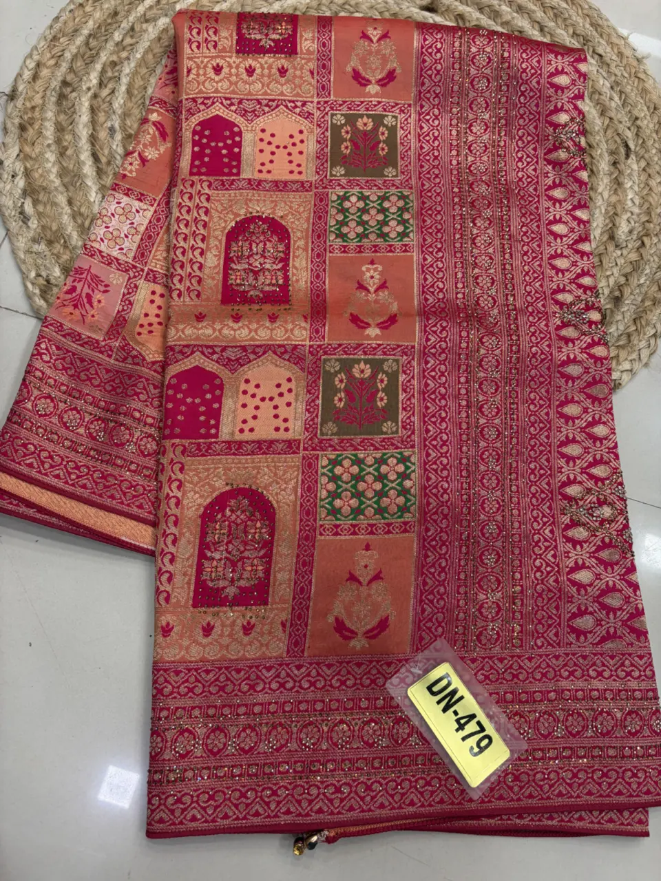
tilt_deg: -70.6
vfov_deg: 67.3
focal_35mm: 26
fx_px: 662
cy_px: 440
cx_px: 330
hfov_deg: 53.1
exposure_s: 1/50
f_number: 1.6
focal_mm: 5.96
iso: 80
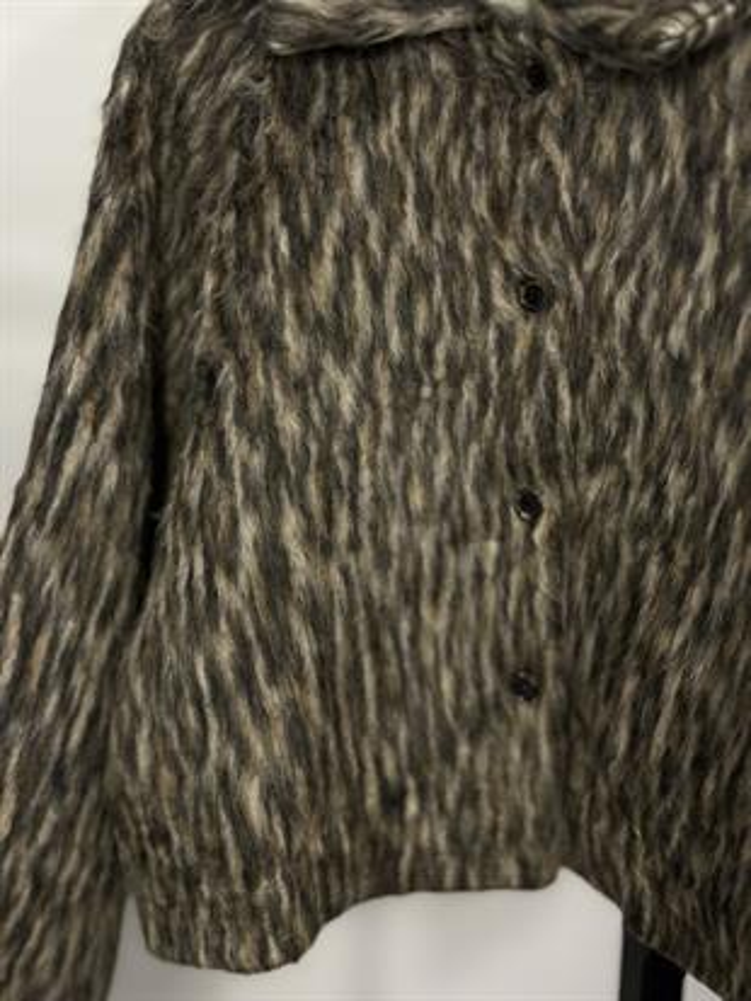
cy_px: 500
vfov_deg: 39.6
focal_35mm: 48
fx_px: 1388
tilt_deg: -11.2
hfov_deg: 30.3
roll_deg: -2.6
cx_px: 376
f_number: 1.78
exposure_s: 1/100
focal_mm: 6.86
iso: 160
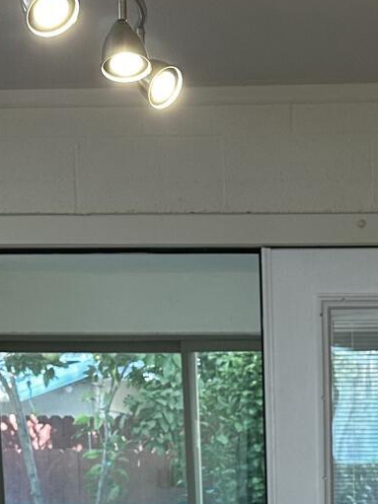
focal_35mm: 94
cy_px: 663
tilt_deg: -7.9
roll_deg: +0.8
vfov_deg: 19.2
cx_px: 413
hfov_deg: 15.3
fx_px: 1369
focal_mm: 6.86
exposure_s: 1/60
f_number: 1.78
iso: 125
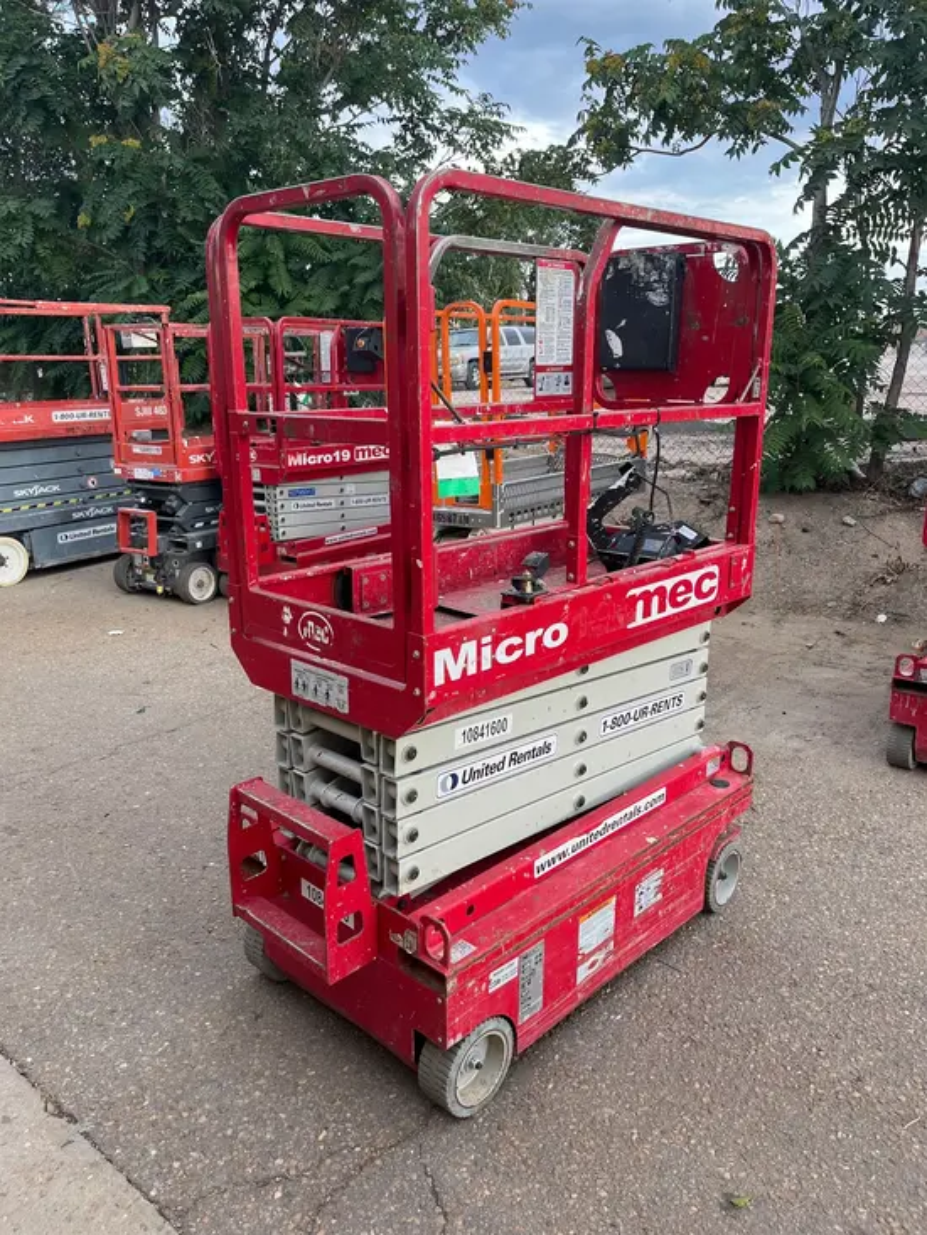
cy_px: 618
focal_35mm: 26
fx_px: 928
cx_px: 464
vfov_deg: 67.3
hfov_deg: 53.1
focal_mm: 5.1
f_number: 1.6
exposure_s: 1/187
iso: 40
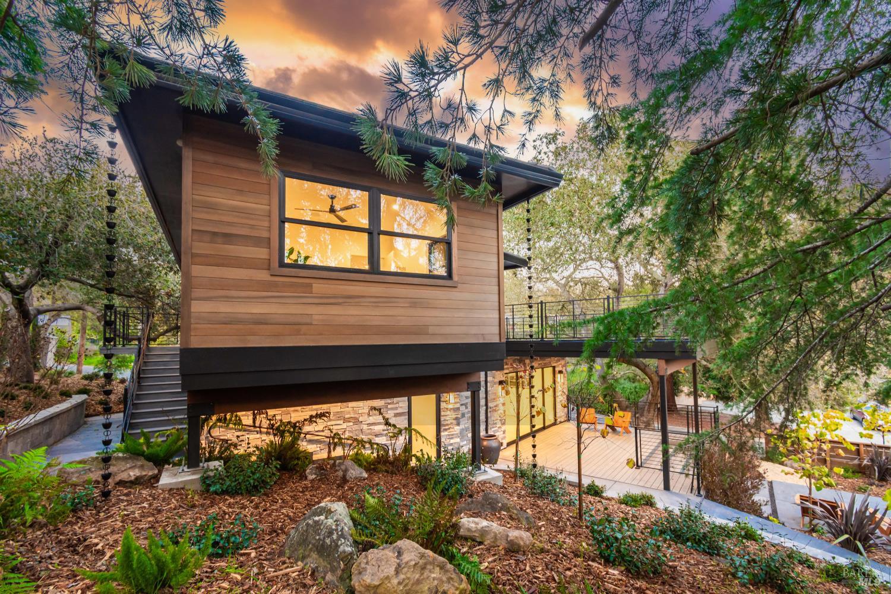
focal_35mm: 15
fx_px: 371
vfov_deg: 77.3
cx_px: 446
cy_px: 297
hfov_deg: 100.4
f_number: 6.3
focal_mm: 10
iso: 250
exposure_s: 1/2.5
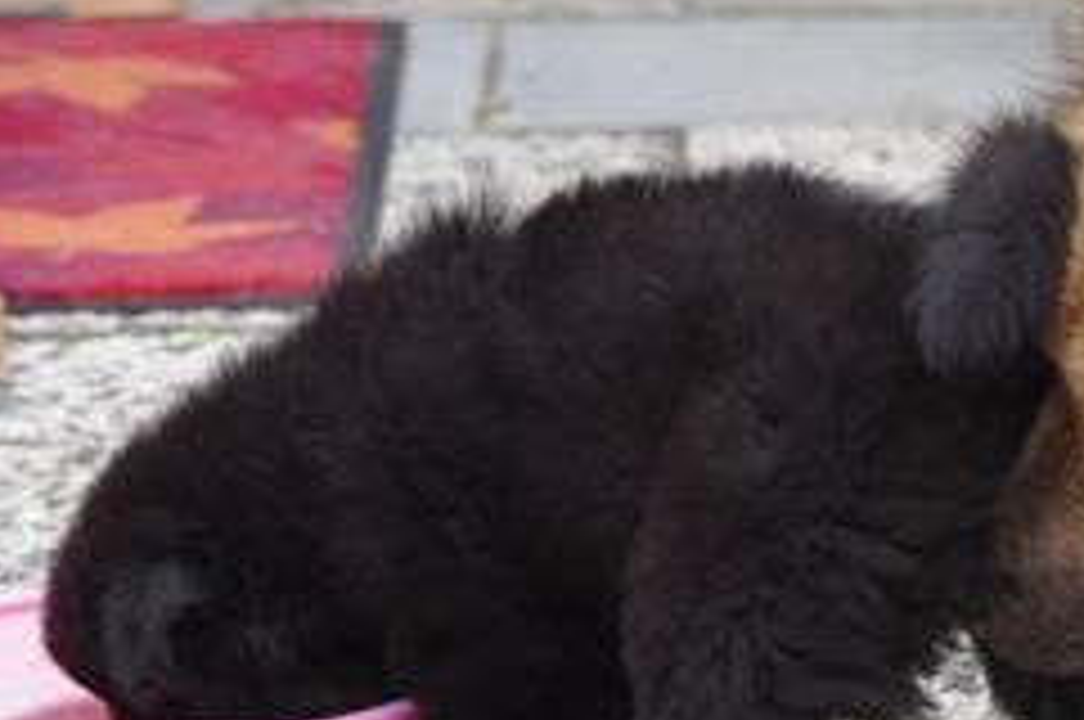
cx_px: 1084
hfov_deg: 7.4
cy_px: 268
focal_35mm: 279
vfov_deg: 4.9
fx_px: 8390
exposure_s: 1/125
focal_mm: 75
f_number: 5.6
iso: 200
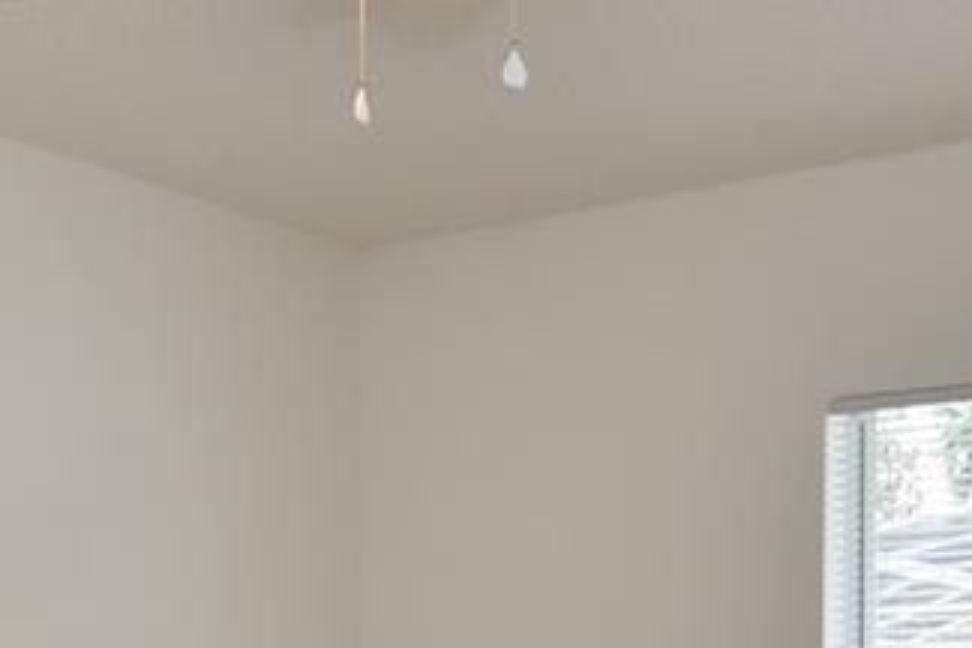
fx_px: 1998
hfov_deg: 27.1
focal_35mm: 74
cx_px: 288
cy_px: 759
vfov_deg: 17.6
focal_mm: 10
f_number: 4.5
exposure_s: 1/80
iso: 200
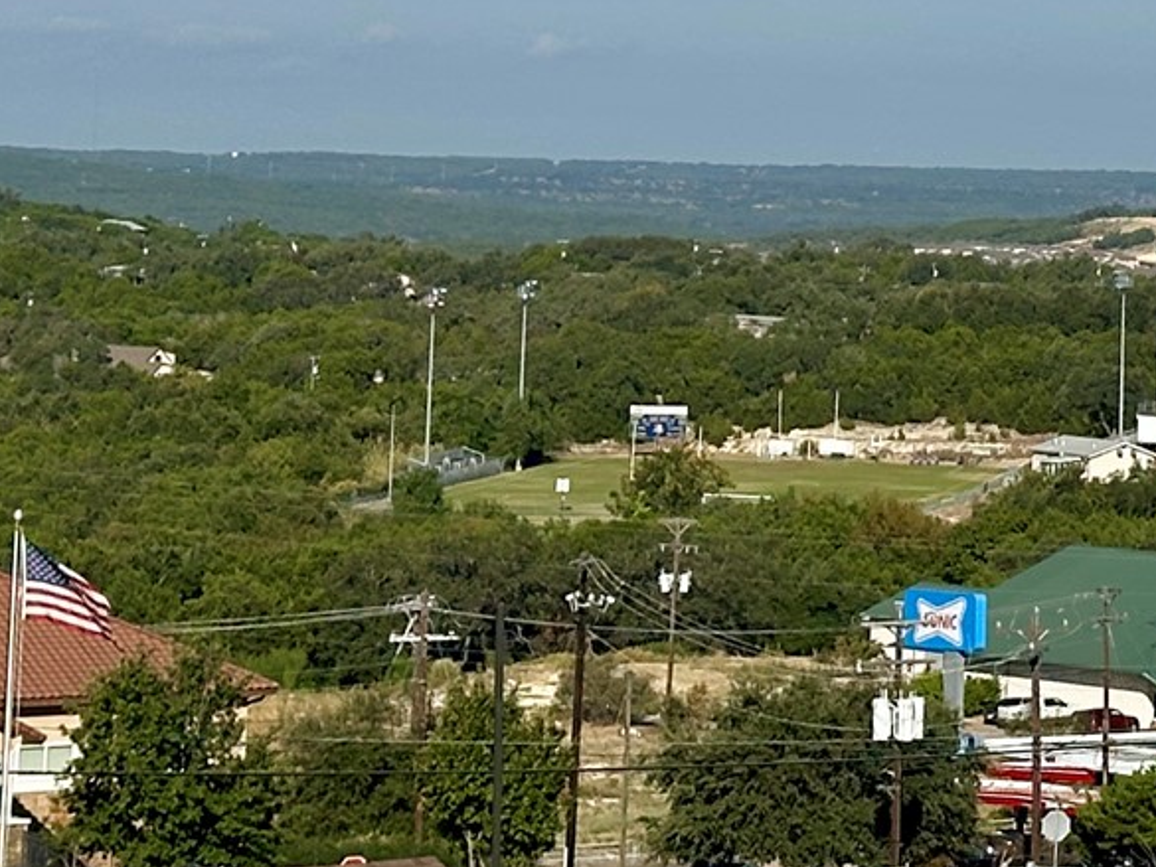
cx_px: 1122
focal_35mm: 168
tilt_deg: +3.5
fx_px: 5612
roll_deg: -1.3
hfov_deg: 11.7
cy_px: -275
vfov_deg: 8.7
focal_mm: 6.86
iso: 64
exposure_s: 1/6623
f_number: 1.78
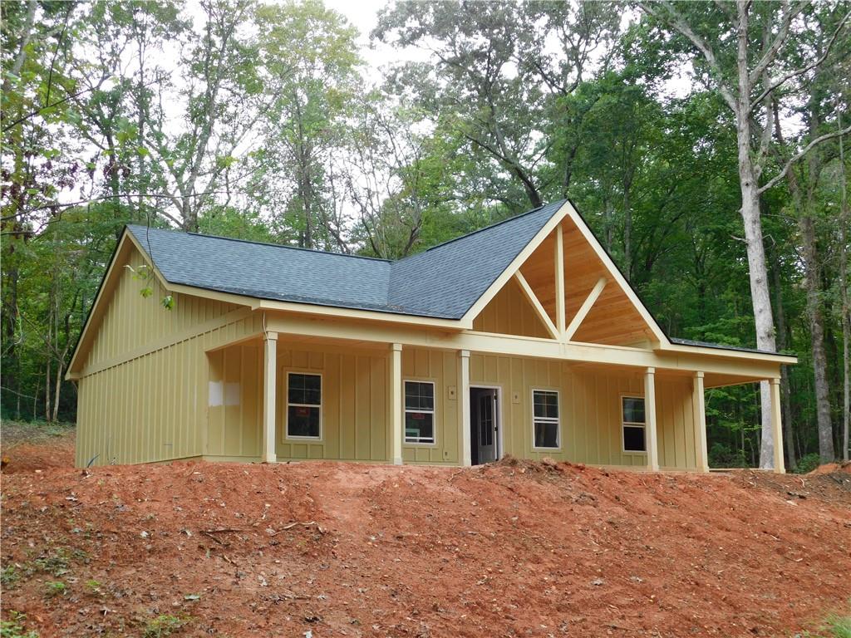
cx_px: 426
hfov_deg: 42.1
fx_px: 1106
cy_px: 319
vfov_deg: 32.2
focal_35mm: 45
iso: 125
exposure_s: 1/80
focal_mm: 8
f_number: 3.7
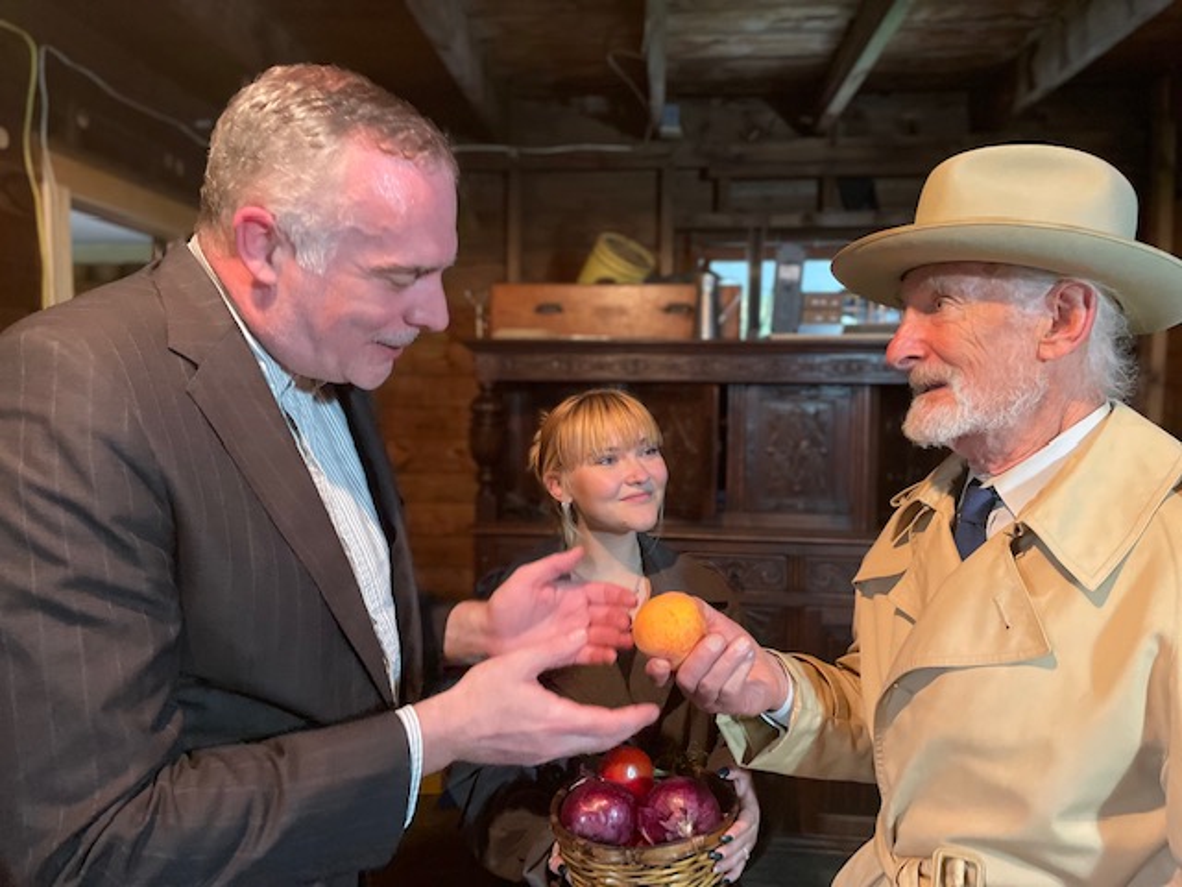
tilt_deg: -2.8
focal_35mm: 26
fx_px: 888
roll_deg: +0.6
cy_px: 444
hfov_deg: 67.3
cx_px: 591
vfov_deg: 53.1
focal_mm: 4.2
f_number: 1.6
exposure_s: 1/40
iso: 400
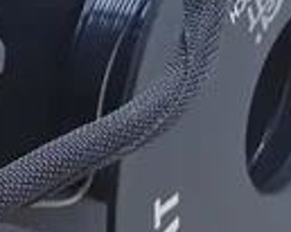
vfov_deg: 8.5
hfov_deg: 10.5
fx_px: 1411
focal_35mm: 164
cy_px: 566
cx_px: -340
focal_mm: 4.32
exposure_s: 1/50
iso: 320
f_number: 2.4
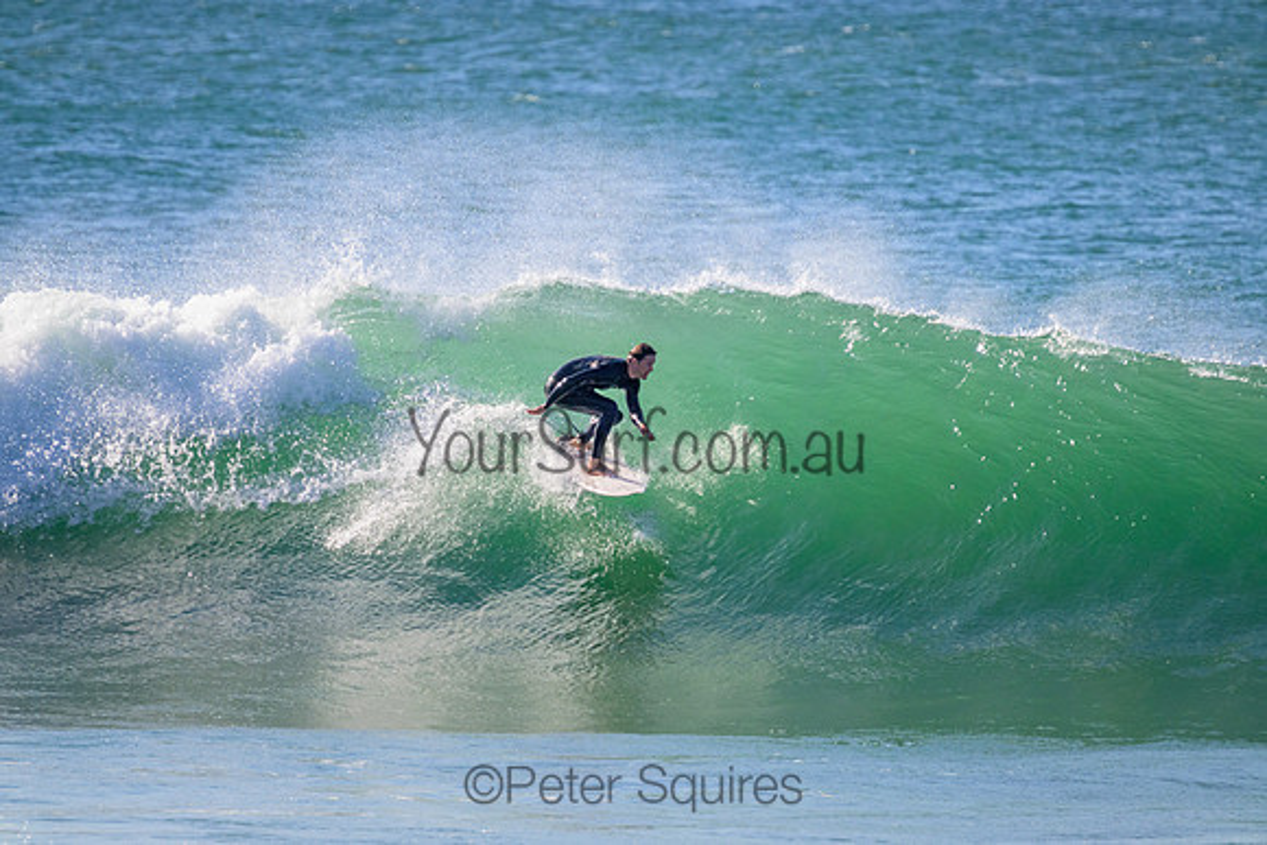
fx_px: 28161
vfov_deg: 1.7
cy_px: 422
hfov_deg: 2.6
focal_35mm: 800
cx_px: 634
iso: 1600
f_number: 11
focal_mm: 800
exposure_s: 1/2000
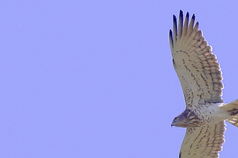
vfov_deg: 1.6
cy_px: 101
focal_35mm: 856
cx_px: 166
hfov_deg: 2.4
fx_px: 5656
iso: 800
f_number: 8
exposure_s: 1/1000
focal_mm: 600
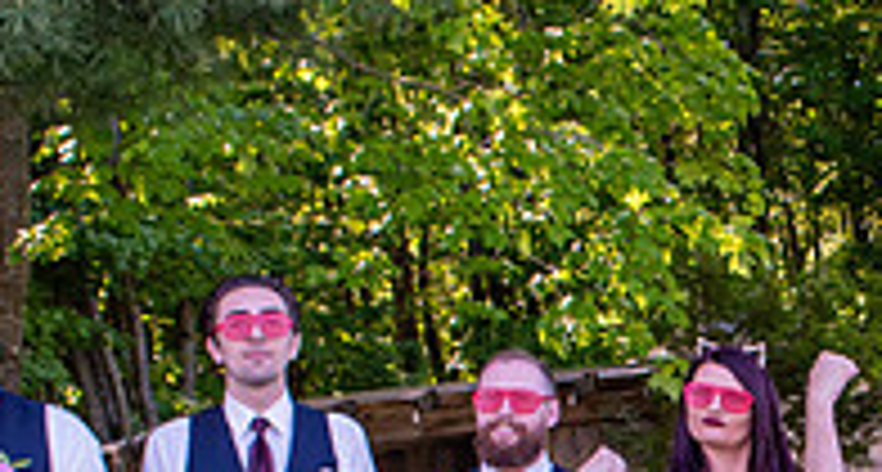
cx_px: 927
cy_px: 655
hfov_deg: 14.6
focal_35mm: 146
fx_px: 3376
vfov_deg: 7.9
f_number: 7.1
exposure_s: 1/200
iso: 400
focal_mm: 29
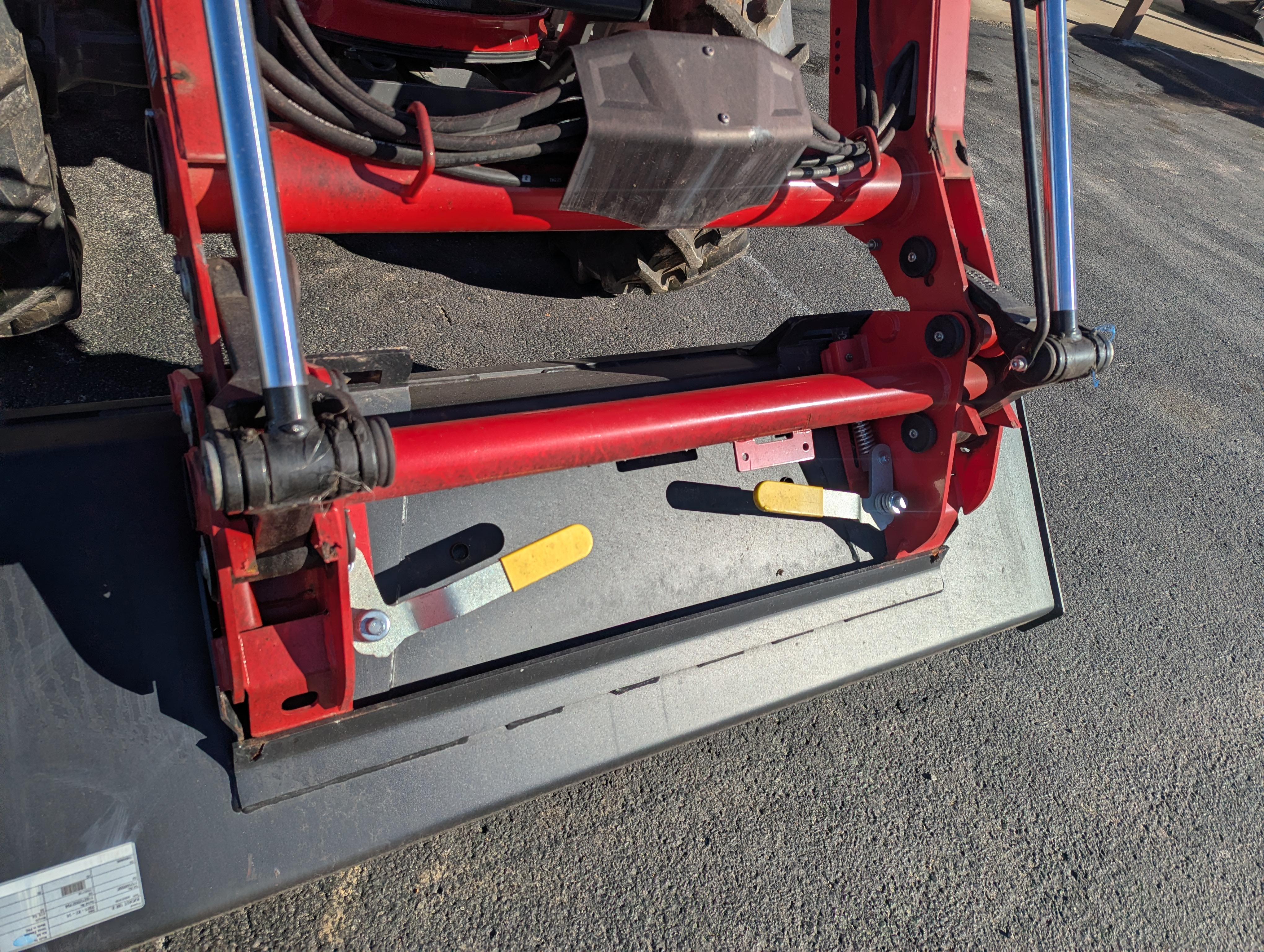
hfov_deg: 71.5
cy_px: 476
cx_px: 632
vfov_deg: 56.9
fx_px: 878
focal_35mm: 24
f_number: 1.85
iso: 42
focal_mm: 6.81
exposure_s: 1/3534
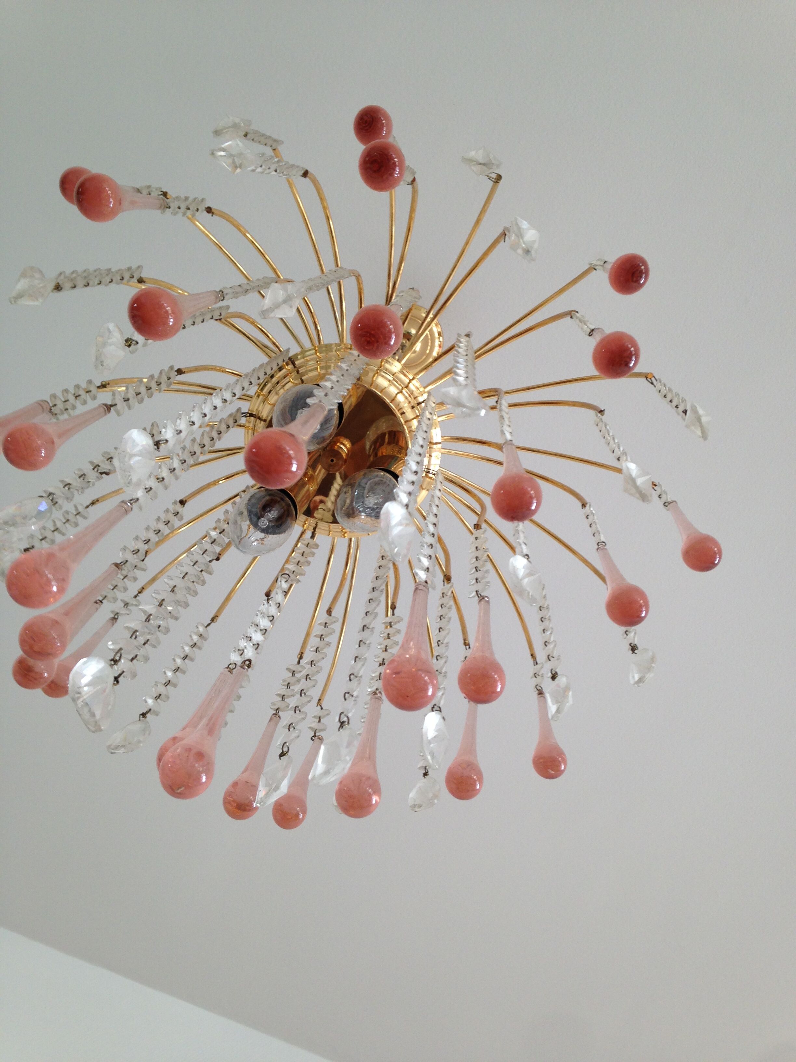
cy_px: 531
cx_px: 398
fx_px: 1012
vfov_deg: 55.4
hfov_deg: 42.9
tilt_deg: +71.5
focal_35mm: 33
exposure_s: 1/30
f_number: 2.4
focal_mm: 4.12
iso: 50
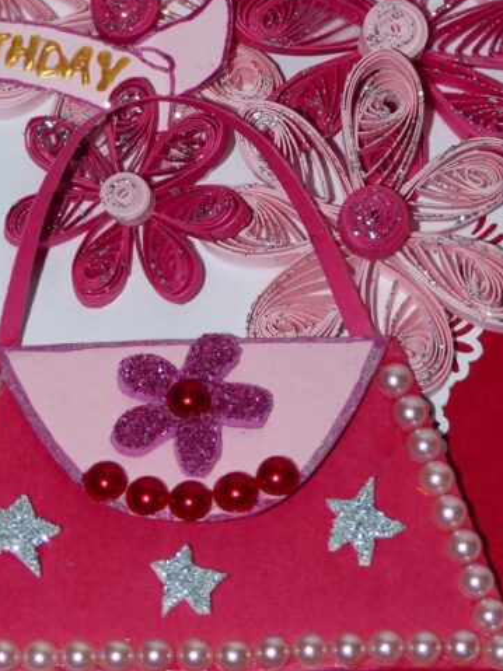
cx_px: 251
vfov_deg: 10.8
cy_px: 136
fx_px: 3528
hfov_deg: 8.2
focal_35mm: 182
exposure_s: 1/60
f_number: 2.8
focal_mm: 19.6
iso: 100
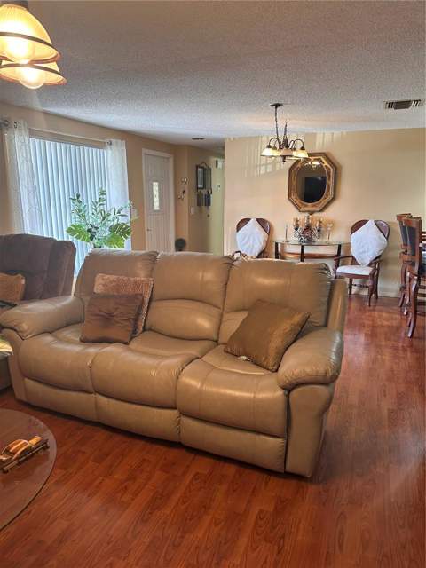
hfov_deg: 56.8
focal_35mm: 24
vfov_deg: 71.6
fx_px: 394
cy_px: 284
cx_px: 213
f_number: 1.78
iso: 125
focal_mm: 6.86
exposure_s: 1/60
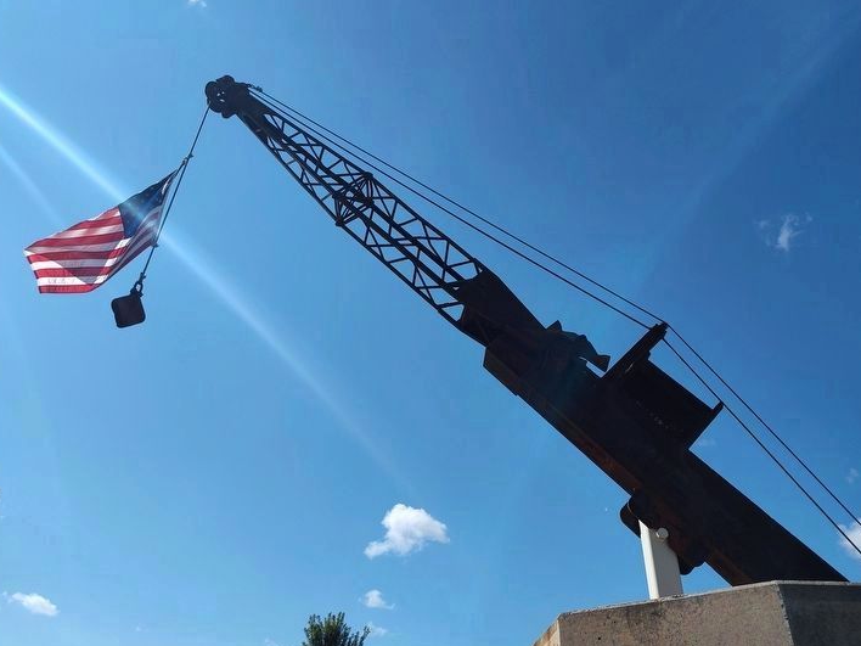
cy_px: 297
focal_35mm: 26
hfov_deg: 67.3
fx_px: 647
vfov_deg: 53.0
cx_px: 450
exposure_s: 1/1938
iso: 100
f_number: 1.8
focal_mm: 5.56
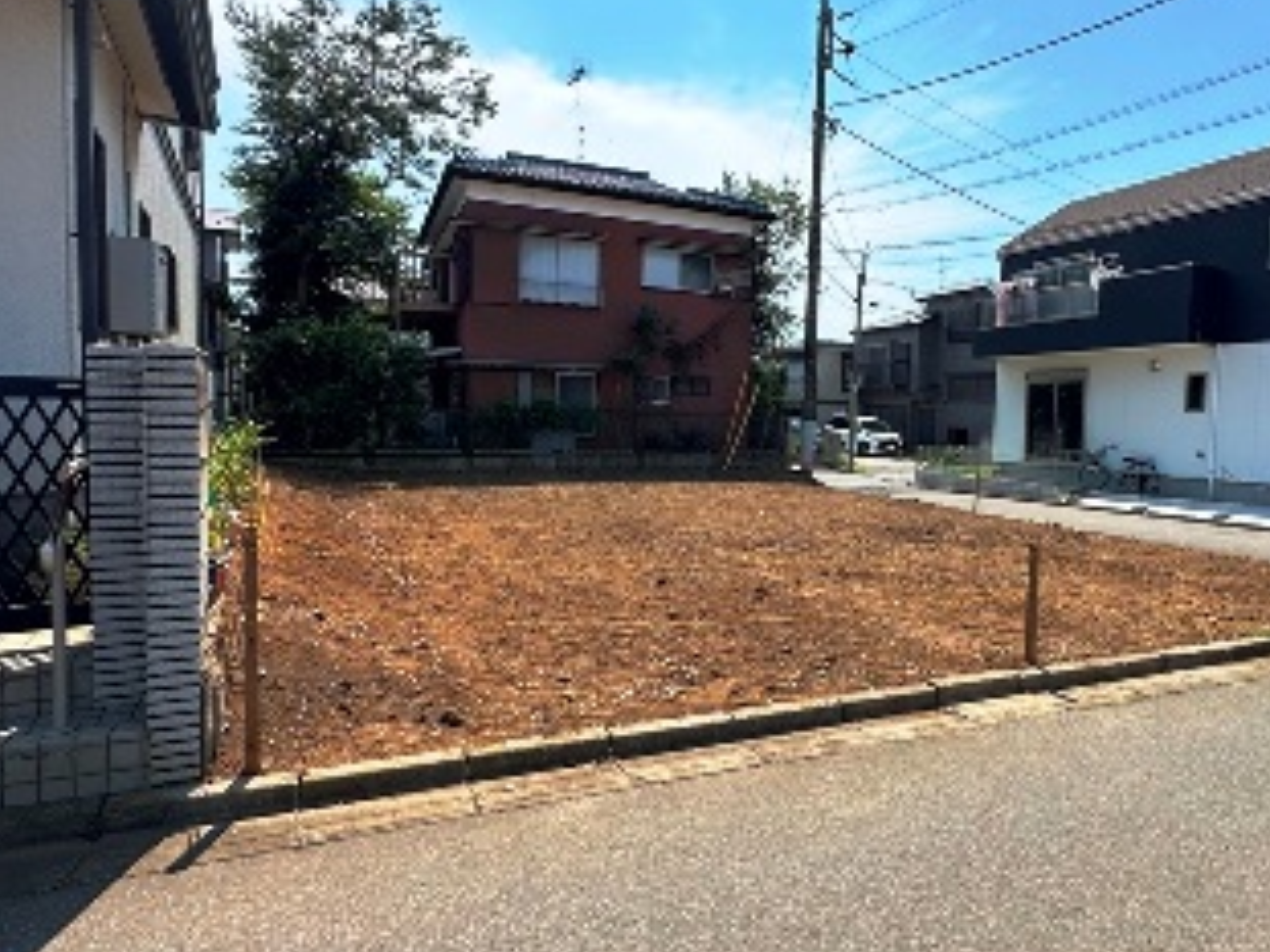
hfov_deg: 87.1
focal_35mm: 18
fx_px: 660
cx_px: 731
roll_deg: -0.3
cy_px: 425
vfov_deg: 71.3
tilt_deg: -3.2
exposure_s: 1/1490
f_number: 2.2
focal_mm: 2.22
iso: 50
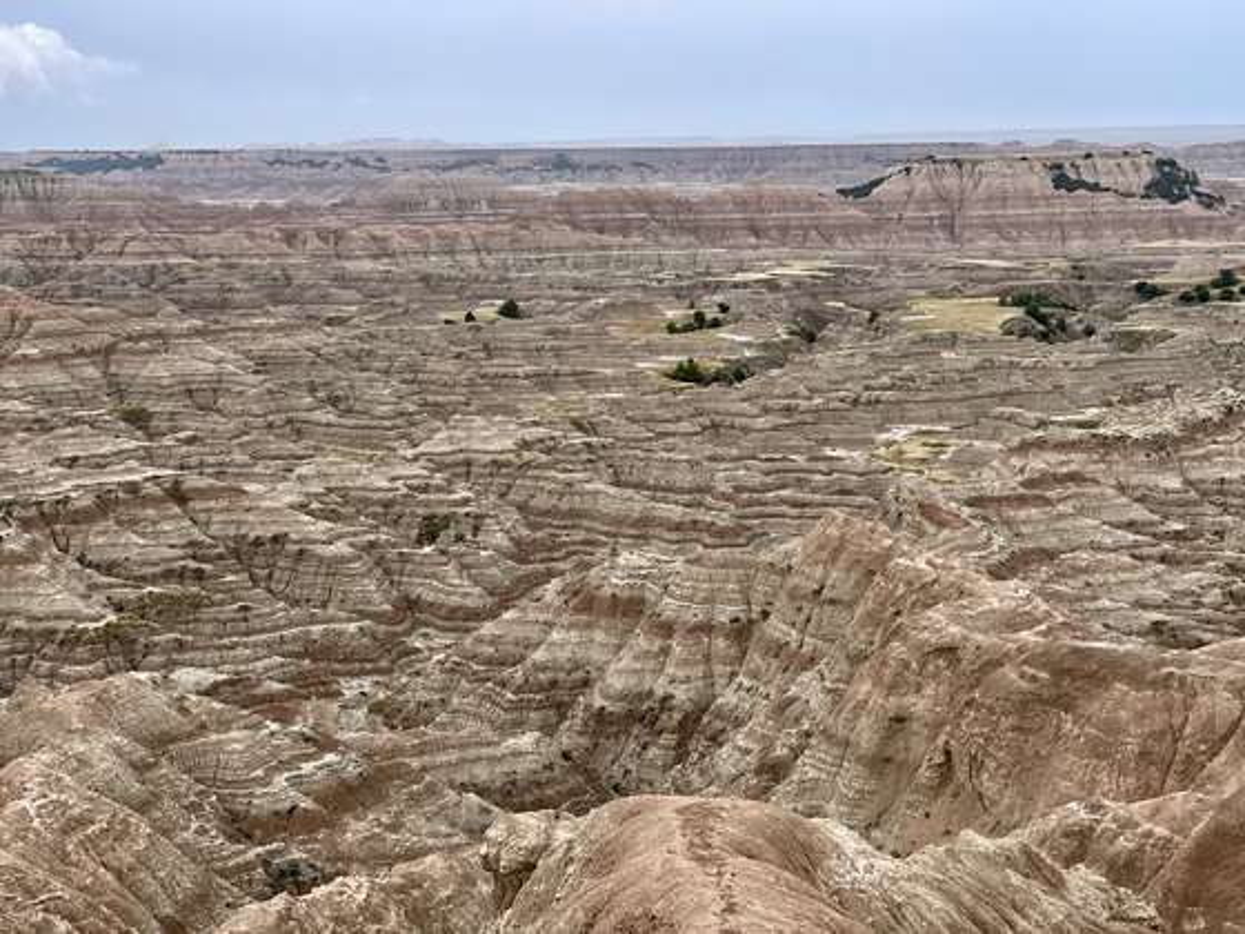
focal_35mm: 52
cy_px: 467
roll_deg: +1.3
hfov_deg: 36.8
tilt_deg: -9.2
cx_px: 622
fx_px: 1870
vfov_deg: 28.0
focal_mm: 6
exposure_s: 1/272
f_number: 2
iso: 25
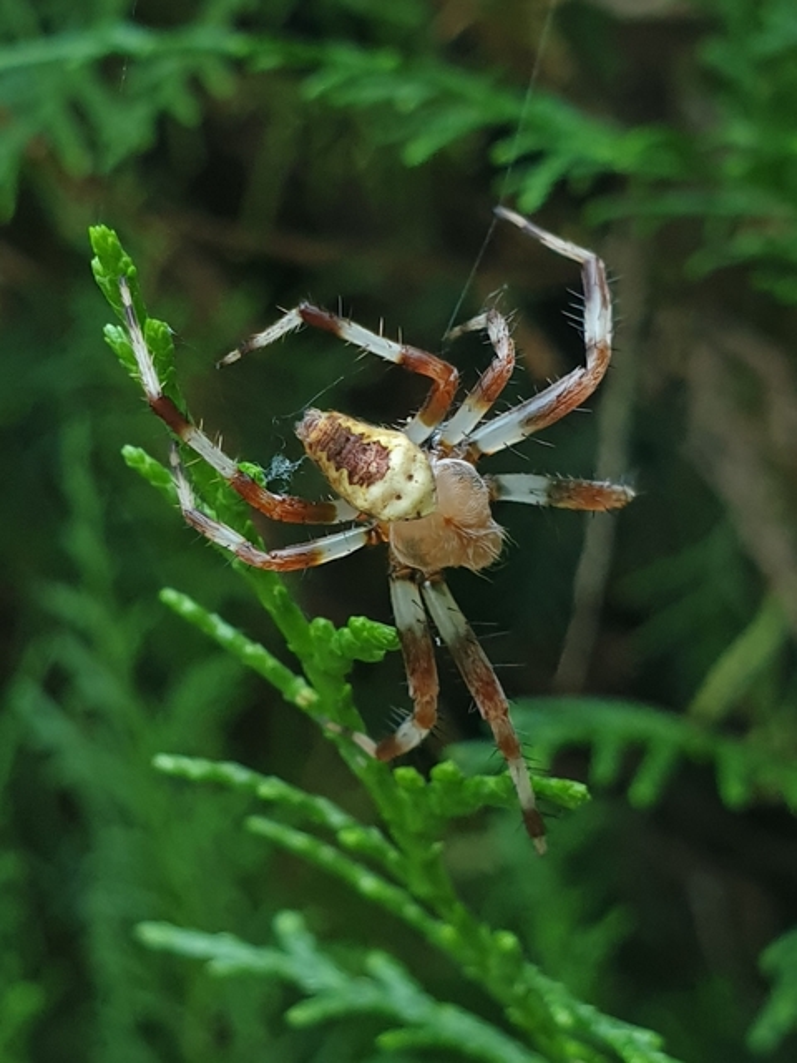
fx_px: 798
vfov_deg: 67.3
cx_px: 398
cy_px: 532
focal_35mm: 26
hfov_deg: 53.1
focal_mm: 4.3
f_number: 2.4
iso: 100
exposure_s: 1/50
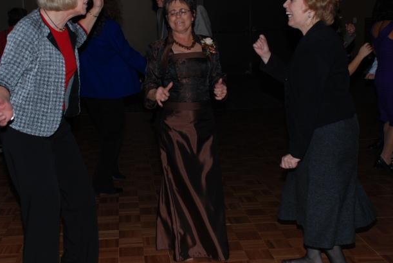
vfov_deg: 24.6
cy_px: 100
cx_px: 160
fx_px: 601
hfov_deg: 36.1
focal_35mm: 55
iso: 100
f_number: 4
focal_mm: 28
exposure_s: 1/60
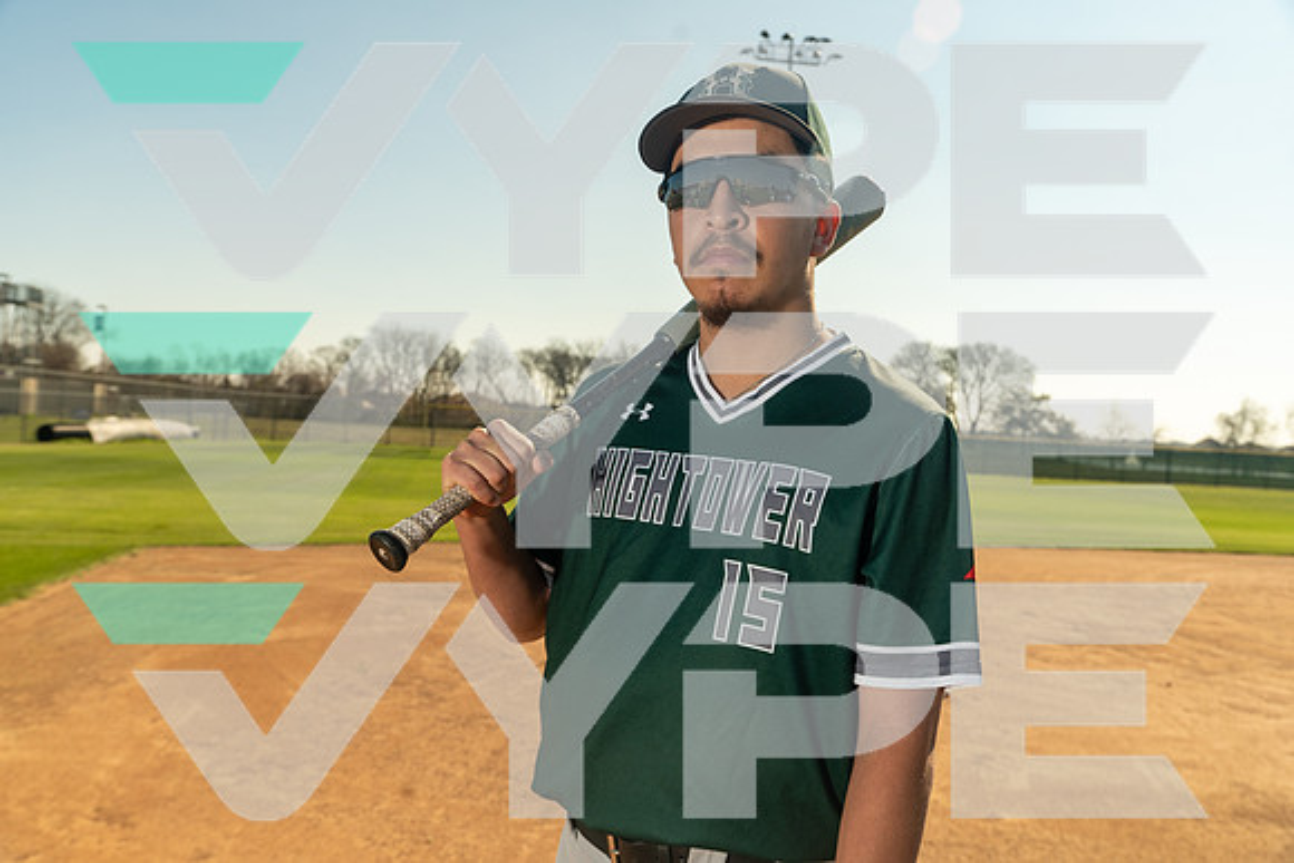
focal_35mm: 34
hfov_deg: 55.8
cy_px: 432
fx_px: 1222
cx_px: 647
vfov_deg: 38.9
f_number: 7.1
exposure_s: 1/200
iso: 500
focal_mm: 34
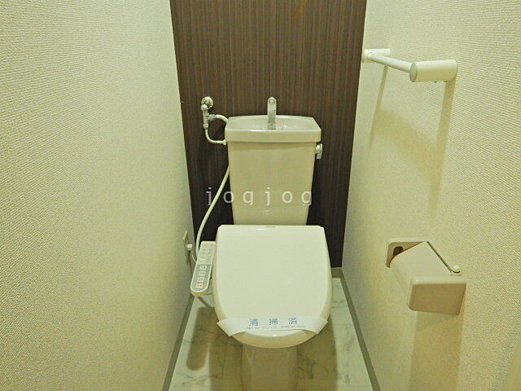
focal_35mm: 24
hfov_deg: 71.6
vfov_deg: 56.8
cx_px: 260
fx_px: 361
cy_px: 196
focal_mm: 4.3
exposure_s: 1/30
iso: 400
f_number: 2.8
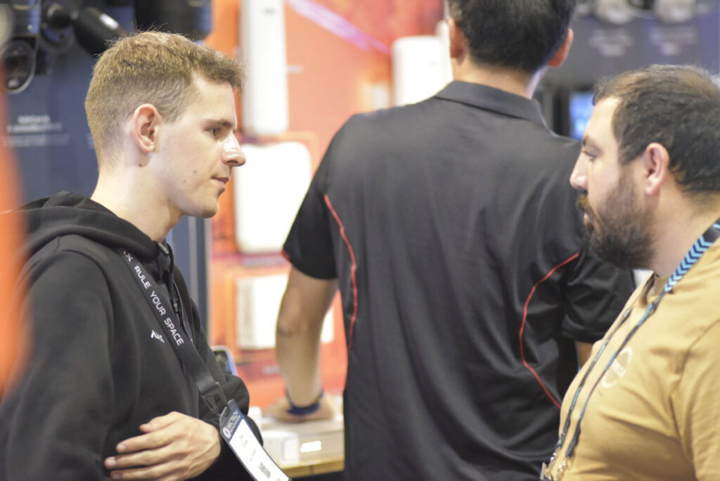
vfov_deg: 7.6
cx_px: 360
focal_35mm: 180
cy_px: 240
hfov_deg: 11.4
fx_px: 3602
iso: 6400
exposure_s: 1/160
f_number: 2.8
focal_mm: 180
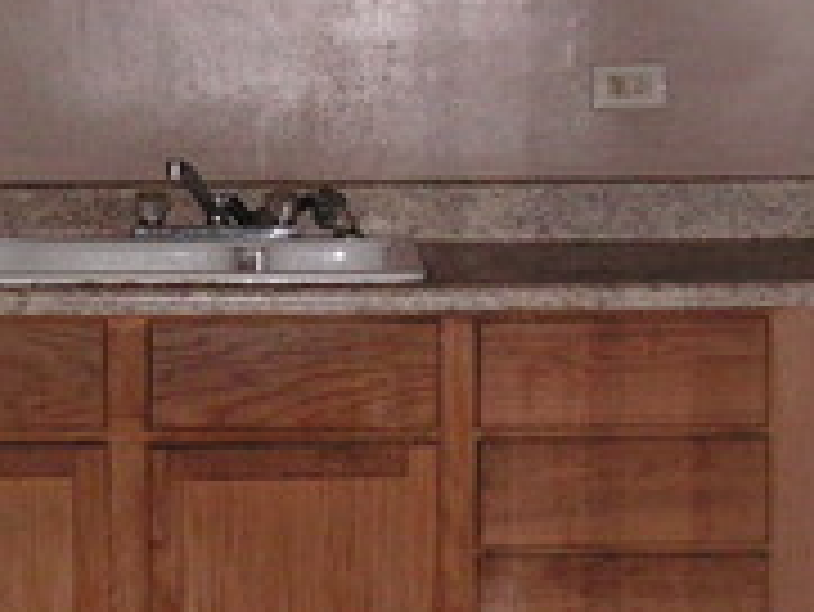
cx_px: 63
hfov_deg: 14.5
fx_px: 3153
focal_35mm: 134
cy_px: 248
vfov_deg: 11.1
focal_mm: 6.3
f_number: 3.3
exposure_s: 1/45
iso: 160
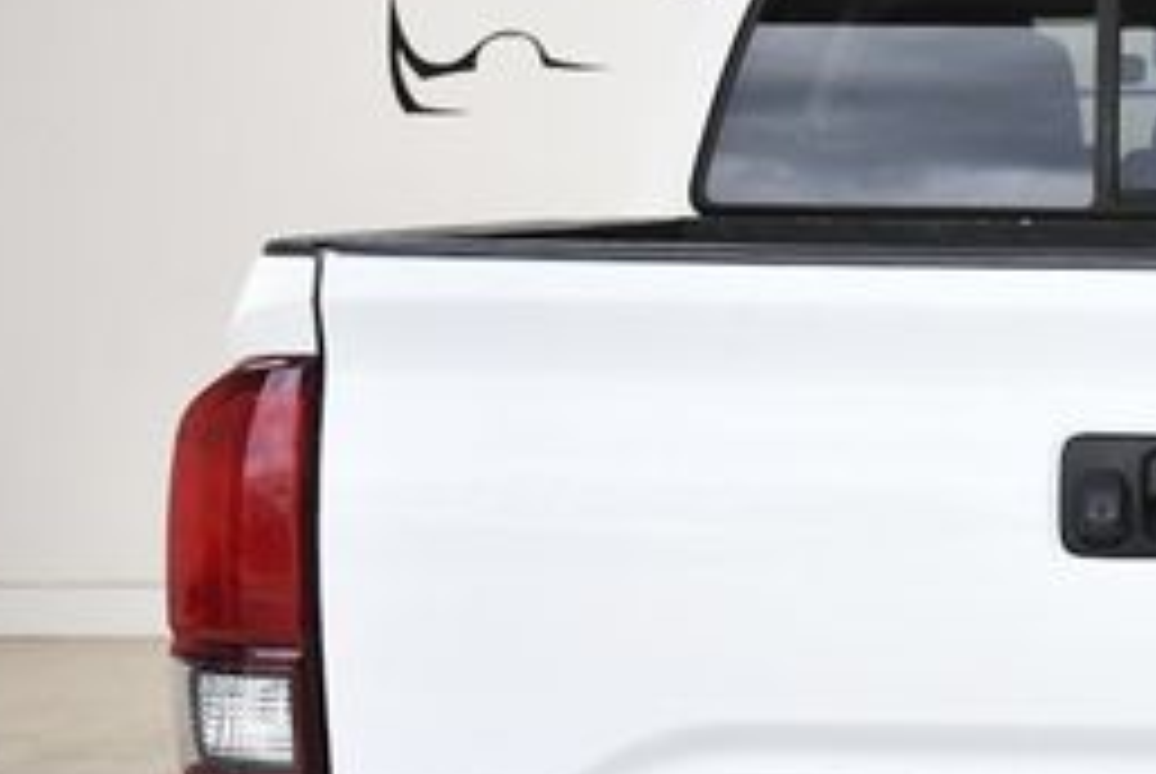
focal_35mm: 97
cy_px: 538
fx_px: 3118
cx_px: 1228
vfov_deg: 14.1
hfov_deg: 20.2
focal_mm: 26
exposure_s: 1/800
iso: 2500
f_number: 4.5
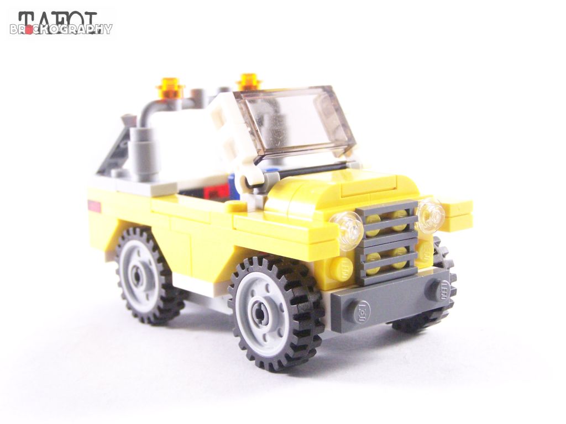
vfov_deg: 22.9
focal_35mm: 64
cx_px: 283
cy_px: 212
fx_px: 1046
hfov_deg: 30.3
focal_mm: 10.7
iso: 400
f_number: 3.2
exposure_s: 1/45
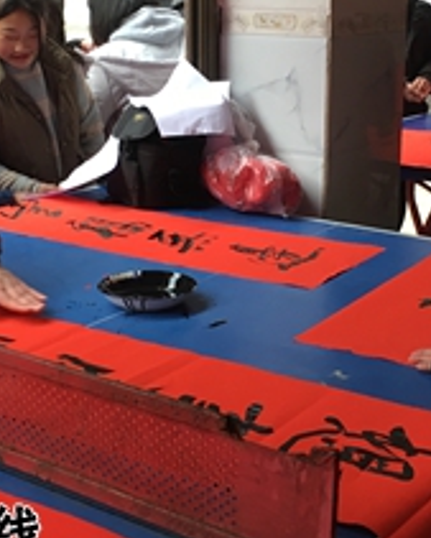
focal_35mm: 67
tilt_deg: -11.1
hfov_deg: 22.8
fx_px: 1068
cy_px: 170
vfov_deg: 28.1
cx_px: 209
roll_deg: +0.2
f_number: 2.2
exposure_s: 1/33
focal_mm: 4.15
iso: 40
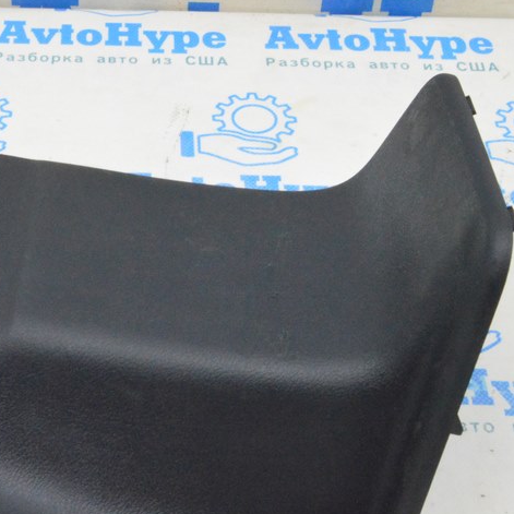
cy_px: 255
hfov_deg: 20.7
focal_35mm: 83
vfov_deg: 20.9
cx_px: 106
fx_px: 1394
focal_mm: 30
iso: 6400
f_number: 20
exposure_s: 1/15
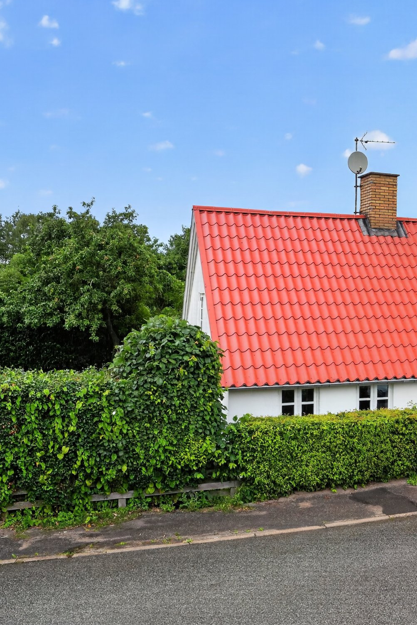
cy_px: 315
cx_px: 353
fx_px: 591
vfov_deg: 55.8
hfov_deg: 37.1
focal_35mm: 34
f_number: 9
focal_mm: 20
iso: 400
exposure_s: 1/125
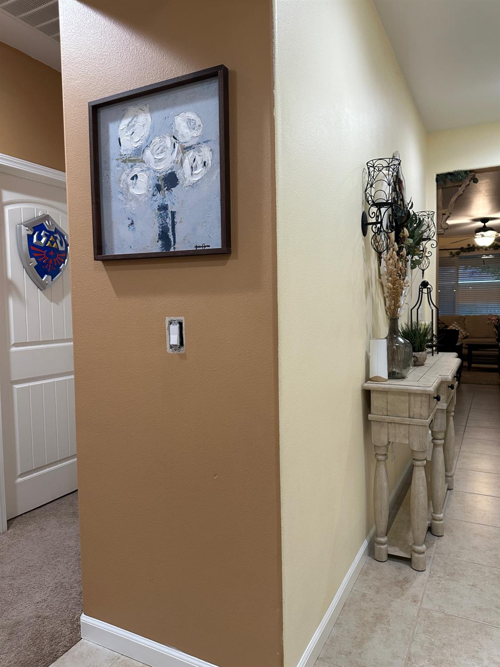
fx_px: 462
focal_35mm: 24
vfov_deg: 71.6
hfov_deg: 56.8
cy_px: 334
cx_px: 250
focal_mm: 6.86
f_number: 1.78
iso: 250
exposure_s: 1/60
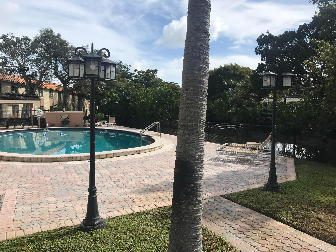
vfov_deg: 49.7
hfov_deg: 63.4
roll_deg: +1.1
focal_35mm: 28
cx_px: 168
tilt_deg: -4.3
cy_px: 126
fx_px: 272
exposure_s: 1/3300
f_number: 1.8
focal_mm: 3.99
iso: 20
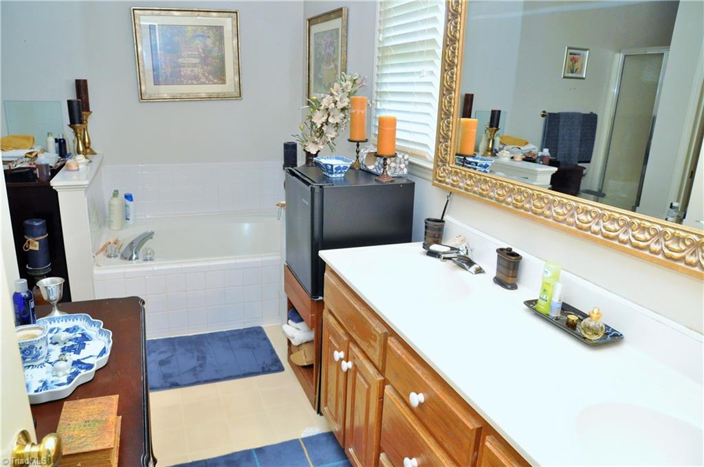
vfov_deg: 30.7
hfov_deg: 45.0
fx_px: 849
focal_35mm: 44
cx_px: 352
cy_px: 234
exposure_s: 1/60
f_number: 6.3
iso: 1250
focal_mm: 29
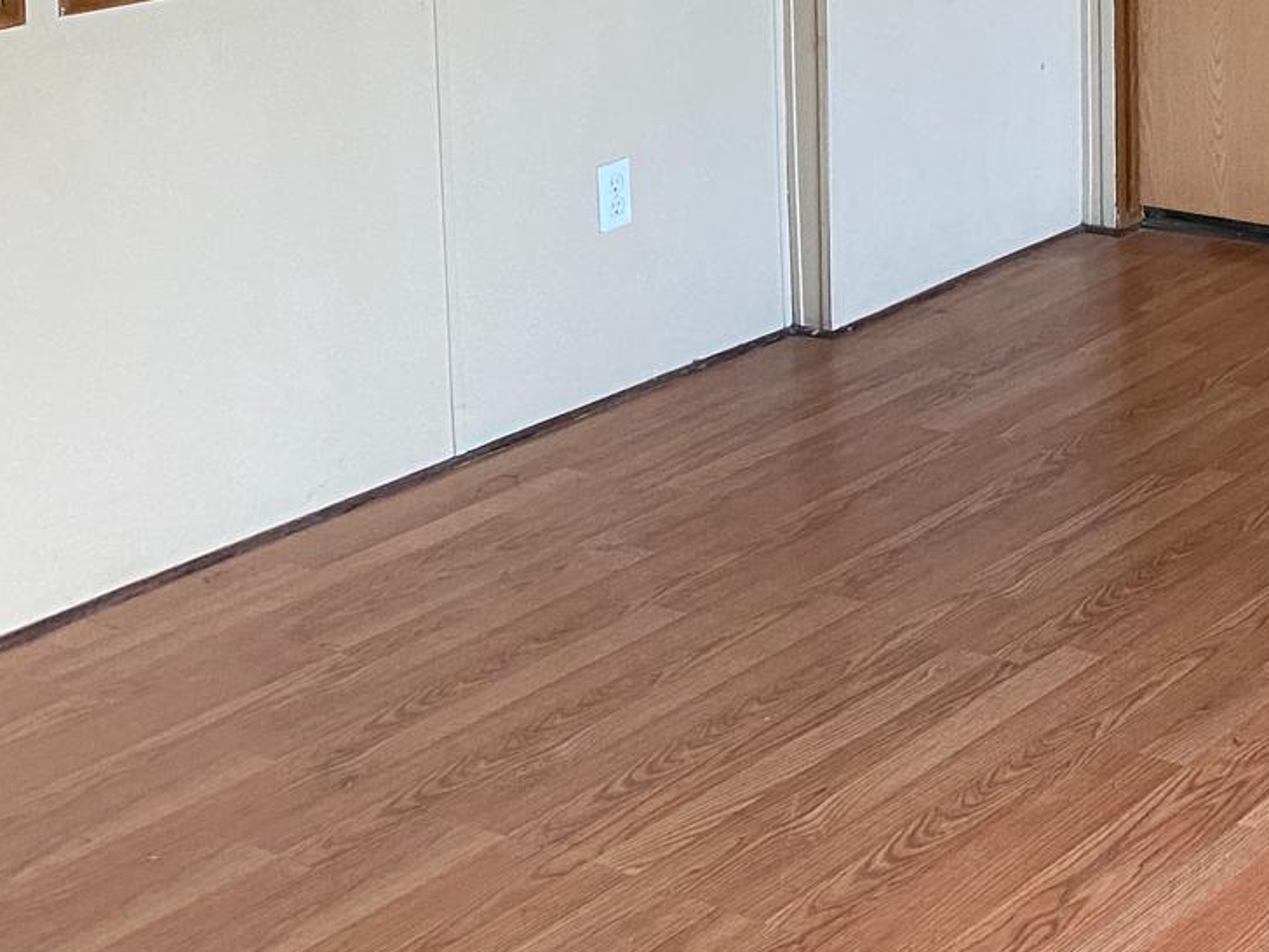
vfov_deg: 18.8
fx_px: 2677
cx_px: 1319
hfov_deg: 25.2
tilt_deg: -6.1
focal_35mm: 73
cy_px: -251
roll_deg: -0.2
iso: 320
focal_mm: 4.25
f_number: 1.8
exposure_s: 1/60
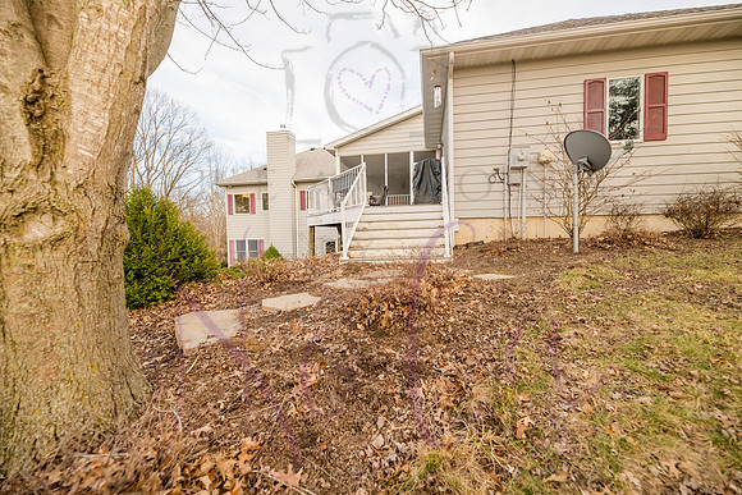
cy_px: 248
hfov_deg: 104.2
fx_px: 289
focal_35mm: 14
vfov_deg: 81.2
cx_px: 371
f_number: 5
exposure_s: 1/500
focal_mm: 14
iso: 400
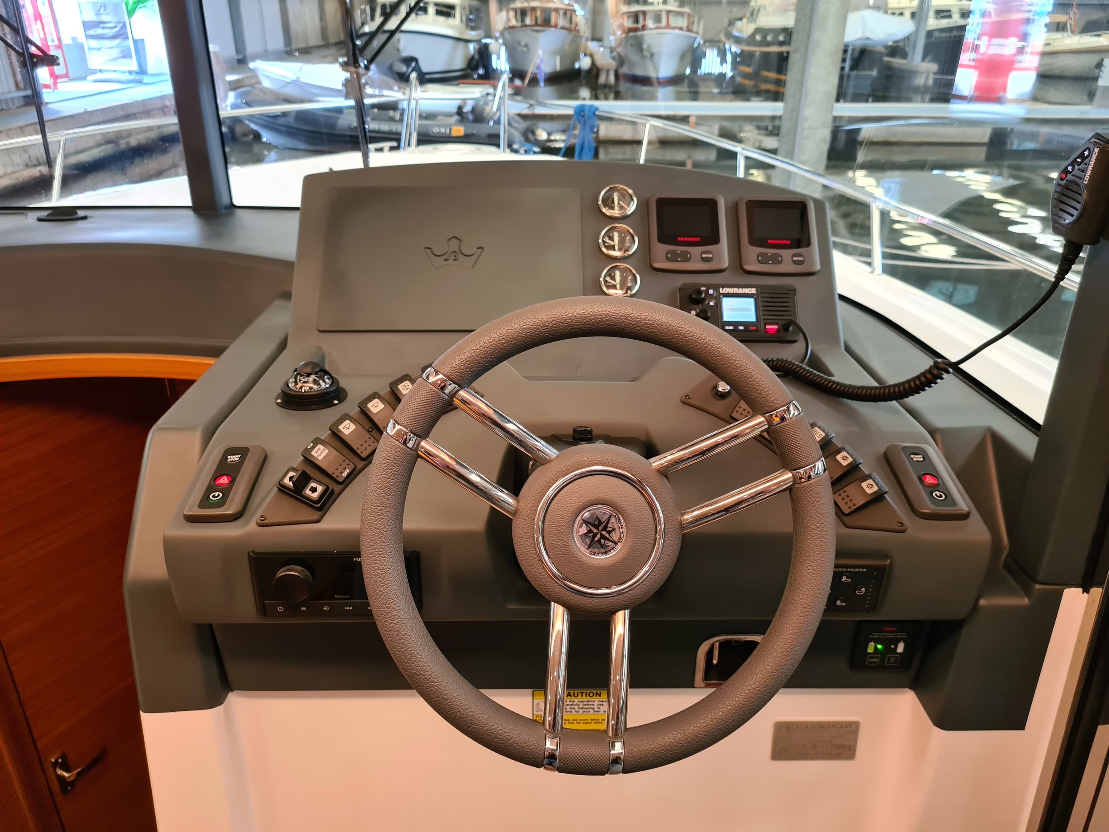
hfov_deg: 67.3
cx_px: 554
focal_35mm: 26
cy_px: 416
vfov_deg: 53.1
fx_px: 833
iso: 500
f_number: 1.8
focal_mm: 5.4
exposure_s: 1/50
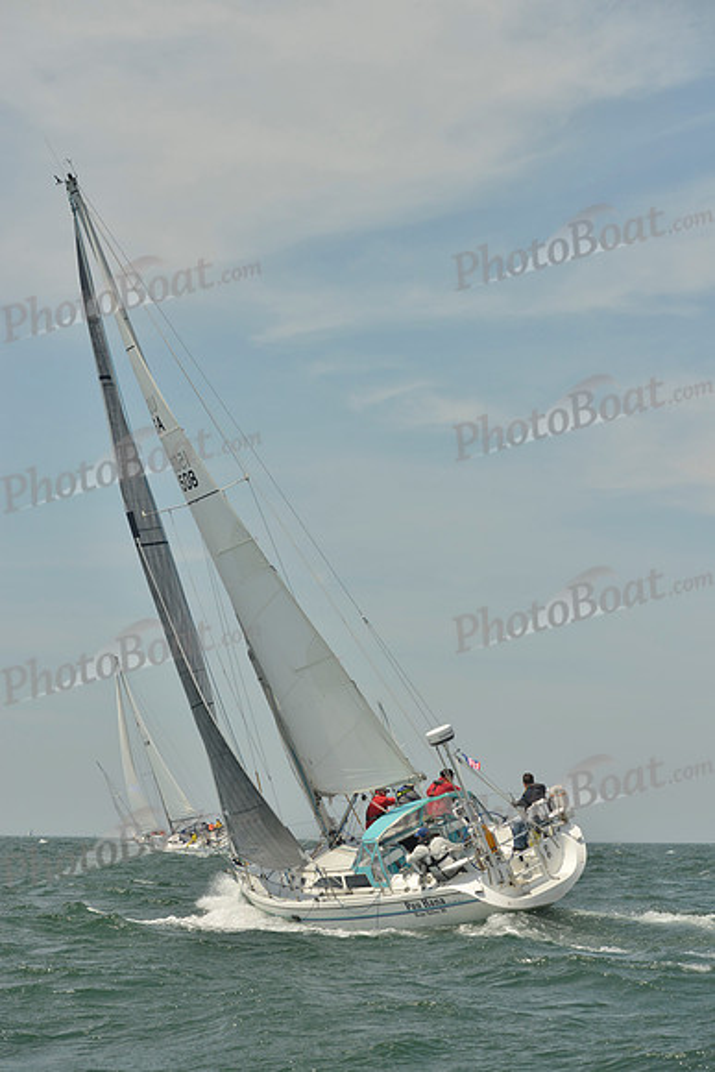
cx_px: 358
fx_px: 2084
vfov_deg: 28.8
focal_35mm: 70
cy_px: 536
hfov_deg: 19.5
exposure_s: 1/1250
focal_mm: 70
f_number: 8
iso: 200
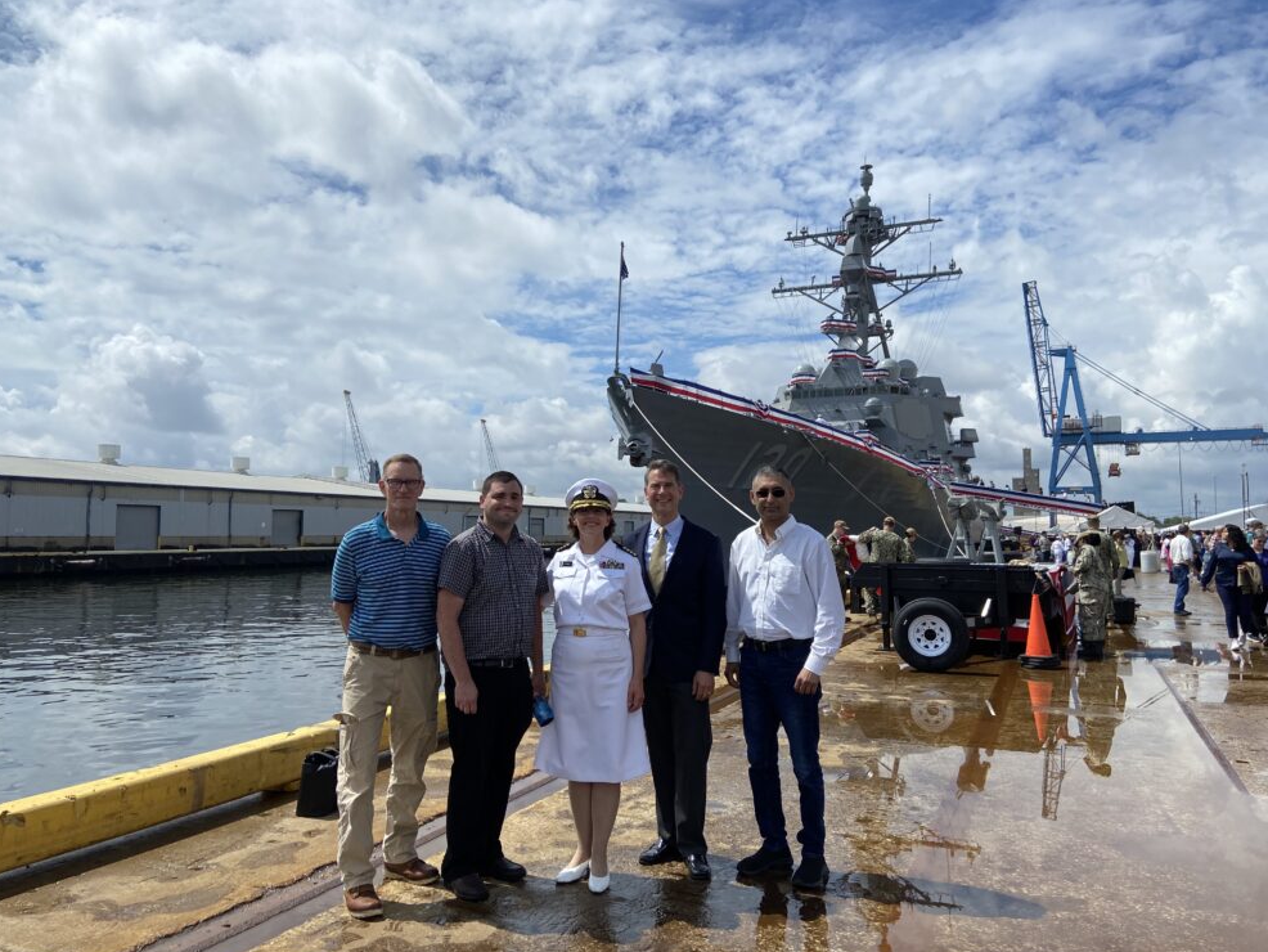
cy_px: 471
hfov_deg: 65.3
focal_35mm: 27
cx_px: 630
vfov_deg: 51.4
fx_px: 989
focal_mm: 4.25
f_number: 1.8
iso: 32
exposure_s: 1/6061
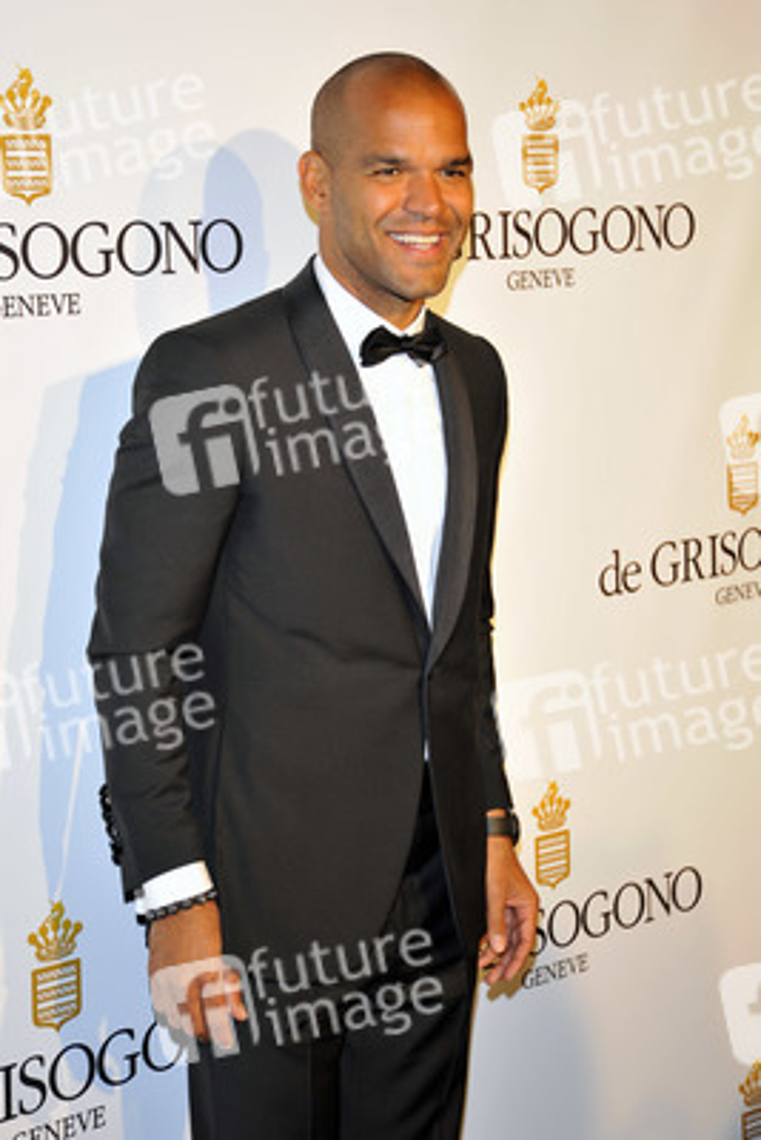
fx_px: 2598
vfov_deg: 24.8
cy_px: 570
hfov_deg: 16.7
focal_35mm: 82
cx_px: 380
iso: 500
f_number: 5.6
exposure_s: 1/160
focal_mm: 82
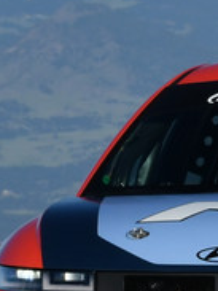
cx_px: 366
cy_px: 142
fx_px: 10728
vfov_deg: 1.6
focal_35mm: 1276
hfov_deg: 1.2
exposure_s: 1/500
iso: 400
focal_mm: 135
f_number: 14
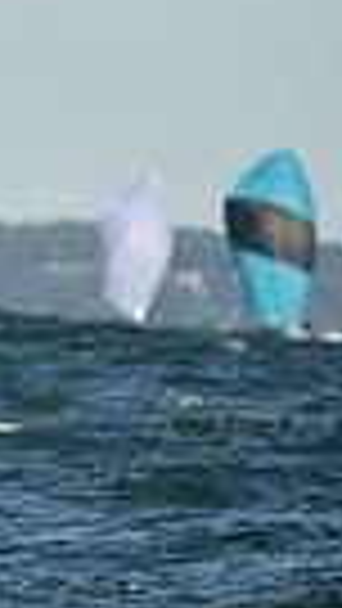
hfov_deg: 0.9
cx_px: -940
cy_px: -133
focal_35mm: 1302
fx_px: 20977
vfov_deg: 1.7
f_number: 7.1
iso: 250
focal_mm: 290
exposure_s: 1/1250
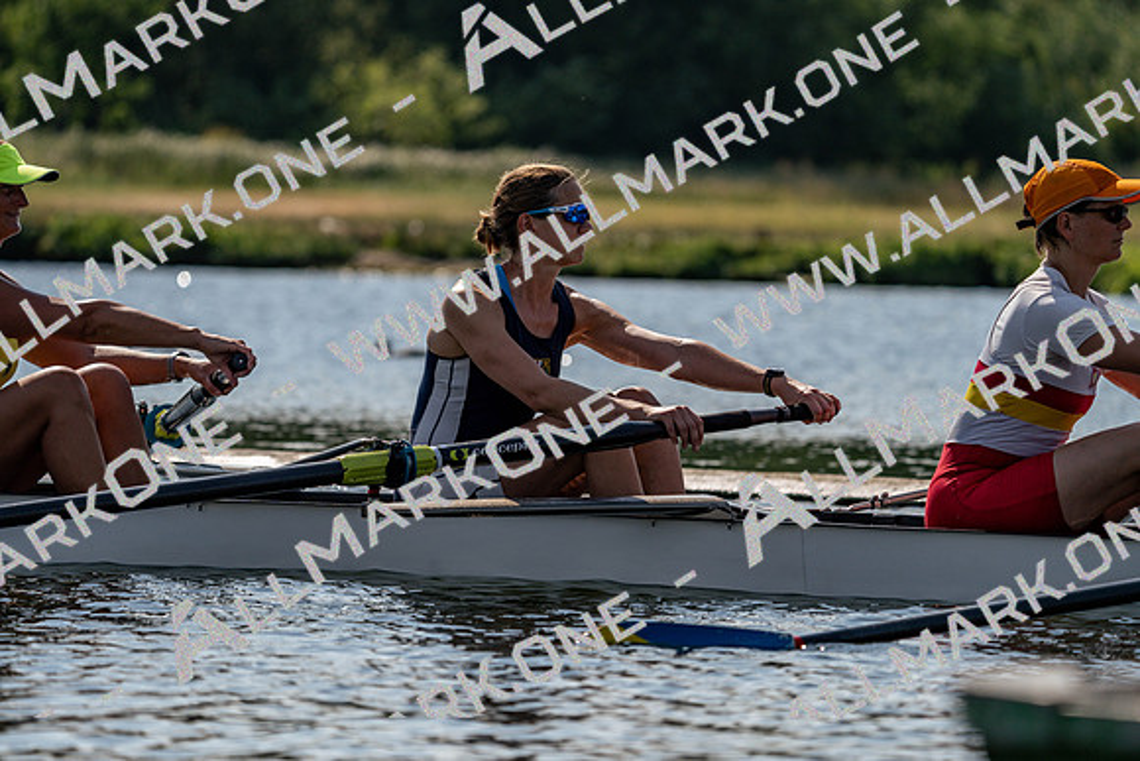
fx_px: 9343
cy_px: 380
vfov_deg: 4.7
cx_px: 570
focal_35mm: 295
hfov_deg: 7.0
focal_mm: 295
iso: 125
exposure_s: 1/1600
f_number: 5.6
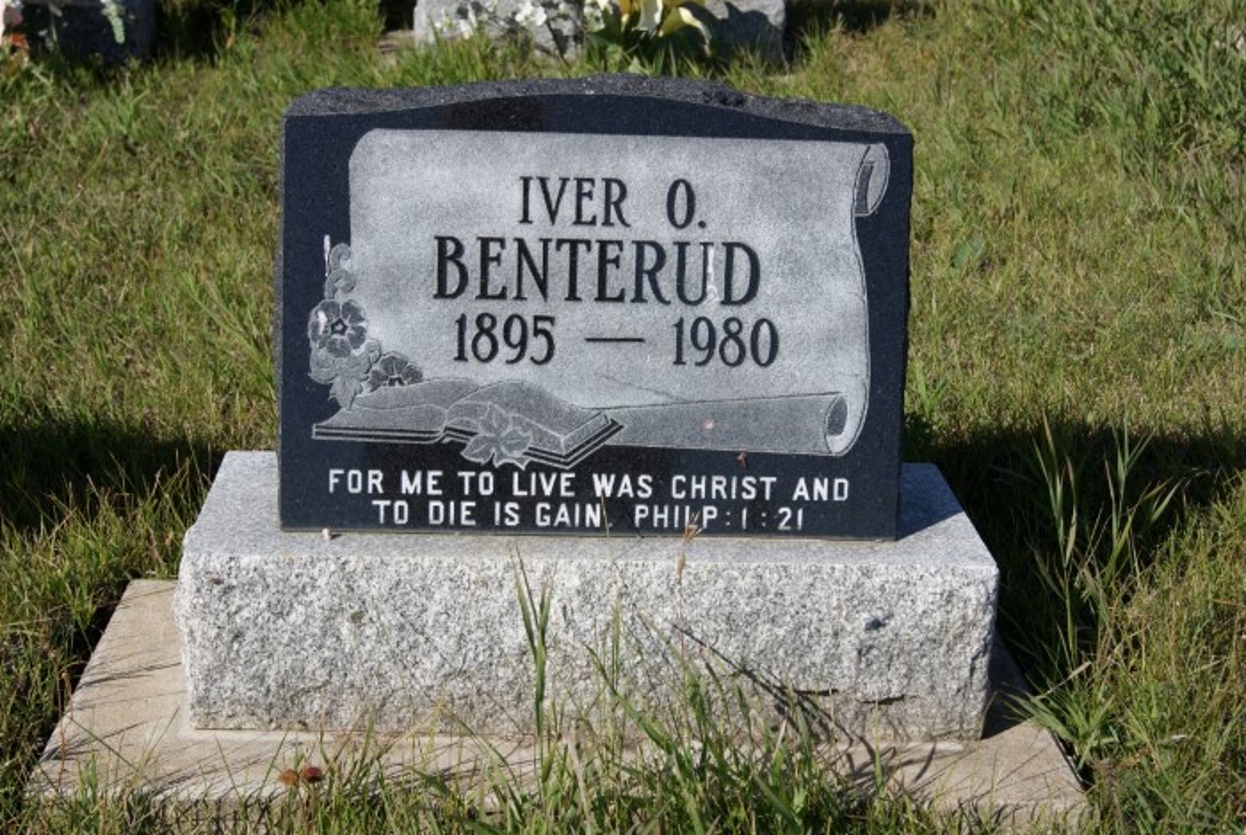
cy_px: 418
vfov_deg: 25.8
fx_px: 1820
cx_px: 623
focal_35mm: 52
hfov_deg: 37.8
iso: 100
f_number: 9
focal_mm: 35
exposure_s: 1/320
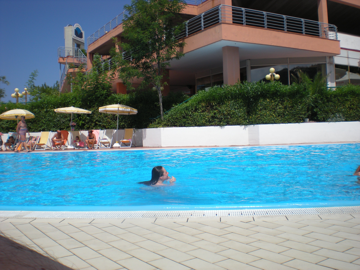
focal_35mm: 38
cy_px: 135
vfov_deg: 37.7
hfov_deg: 49.0
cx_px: 180
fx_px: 395
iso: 64
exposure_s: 1/768
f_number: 4.6
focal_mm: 6.3
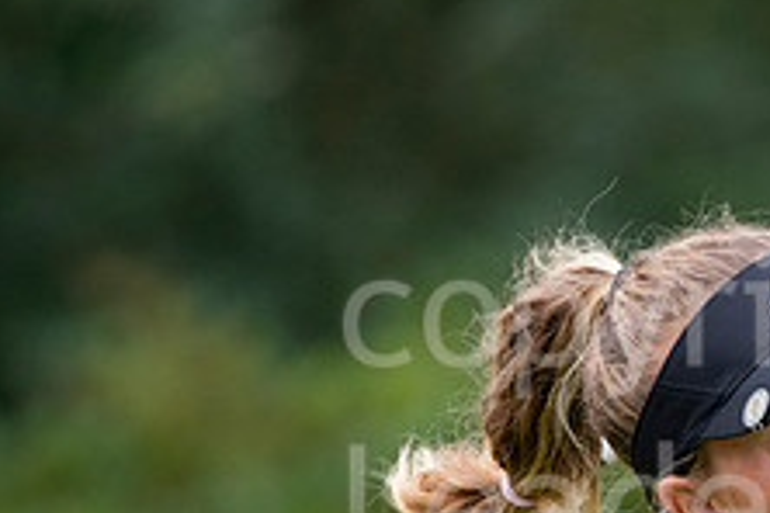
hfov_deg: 1.2
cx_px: 798
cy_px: 536
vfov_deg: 0.8
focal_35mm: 1723
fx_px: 36850
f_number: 5.6
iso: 800
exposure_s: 1/1250
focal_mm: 440
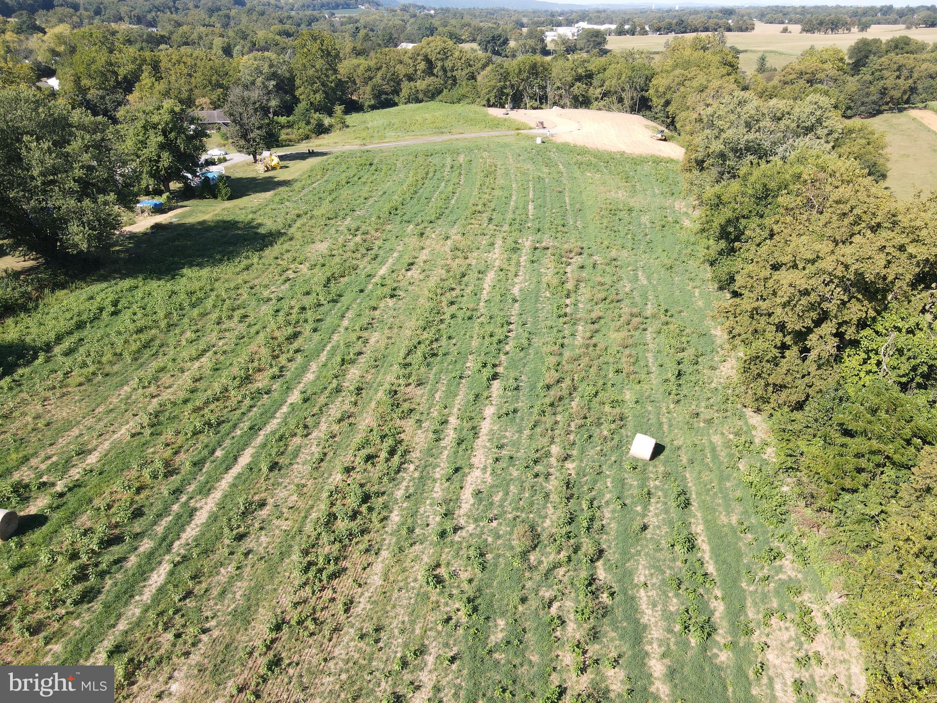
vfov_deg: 56.8
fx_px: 650
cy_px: 352
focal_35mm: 24
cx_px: 468
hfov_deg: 71.6
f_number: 2.8
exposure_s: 1/240
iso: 100
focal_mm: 4.5
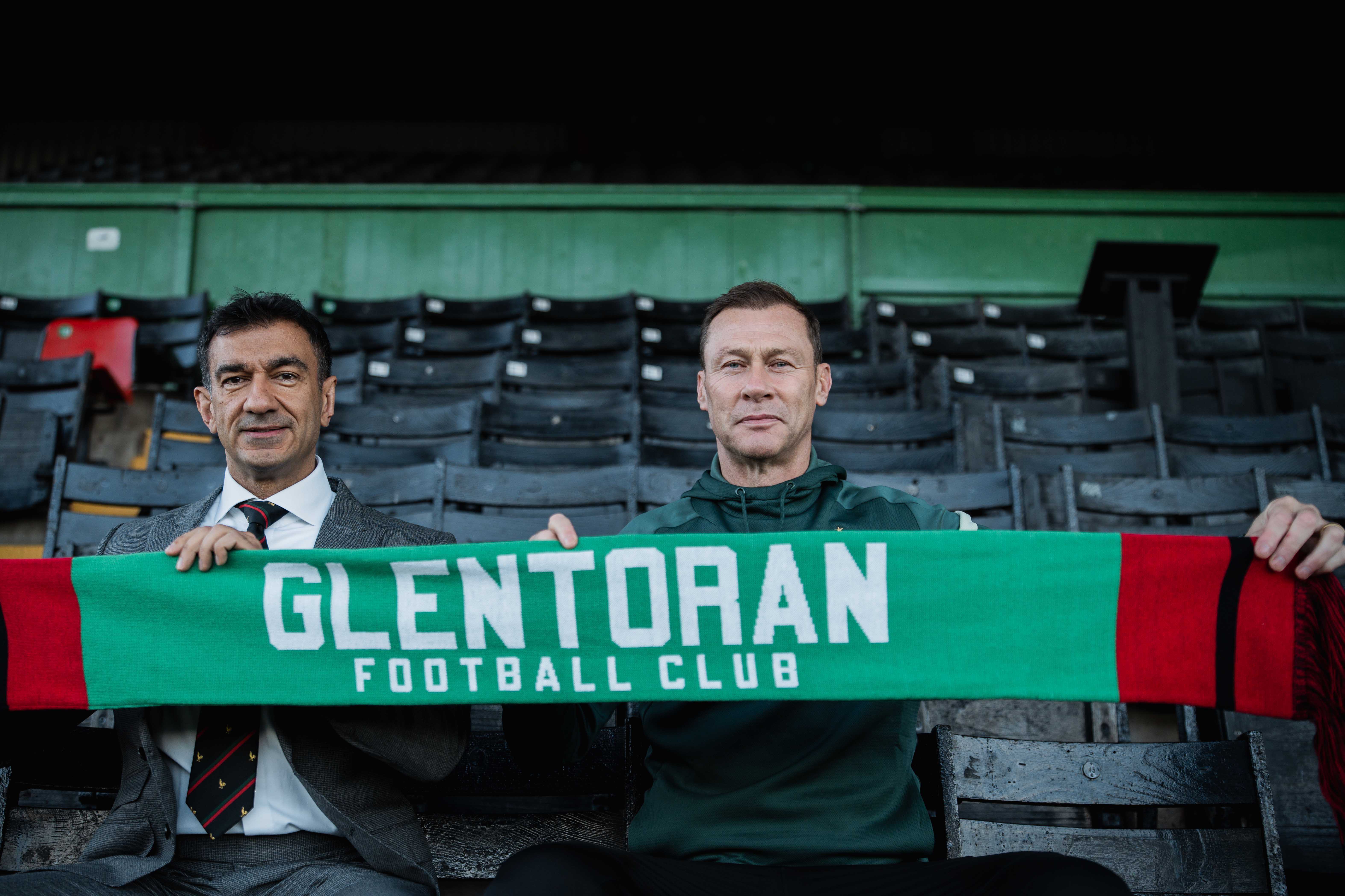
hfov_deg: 49.5
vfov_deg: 34.2
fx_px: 1457
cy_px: 479
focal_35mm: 39
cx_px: 605
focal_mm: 35
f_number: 2
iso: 400
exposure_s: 1/640
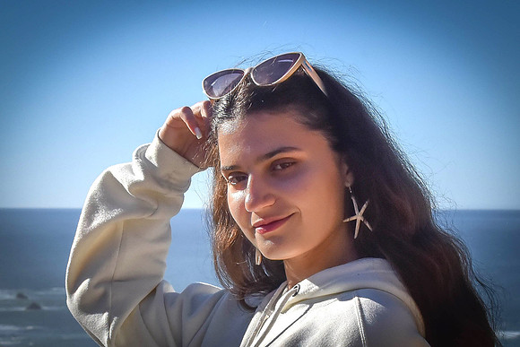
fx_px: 693
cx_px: 260
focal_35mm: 48
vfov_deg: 28.1
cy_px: 174
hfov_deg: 41.1
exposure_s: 1/4000
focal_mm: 48
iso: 1250
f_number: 10
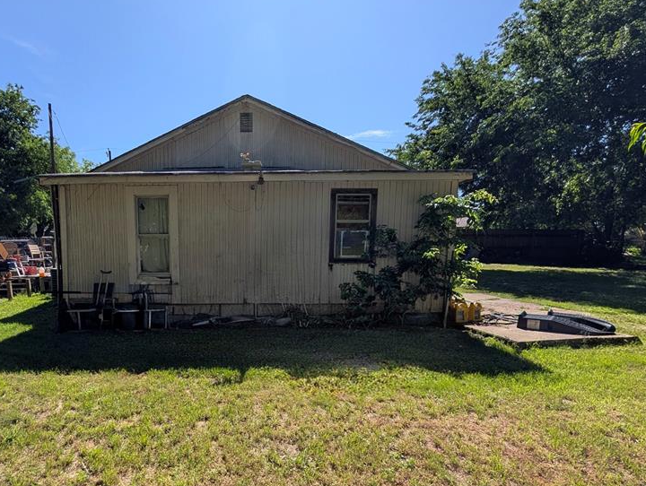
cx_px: 231
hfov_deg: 88.6
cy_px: 291
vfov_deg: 74.1
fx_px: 318
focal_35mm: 17
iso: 51
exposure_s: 1/2924
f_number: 1.7
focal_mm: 2.02
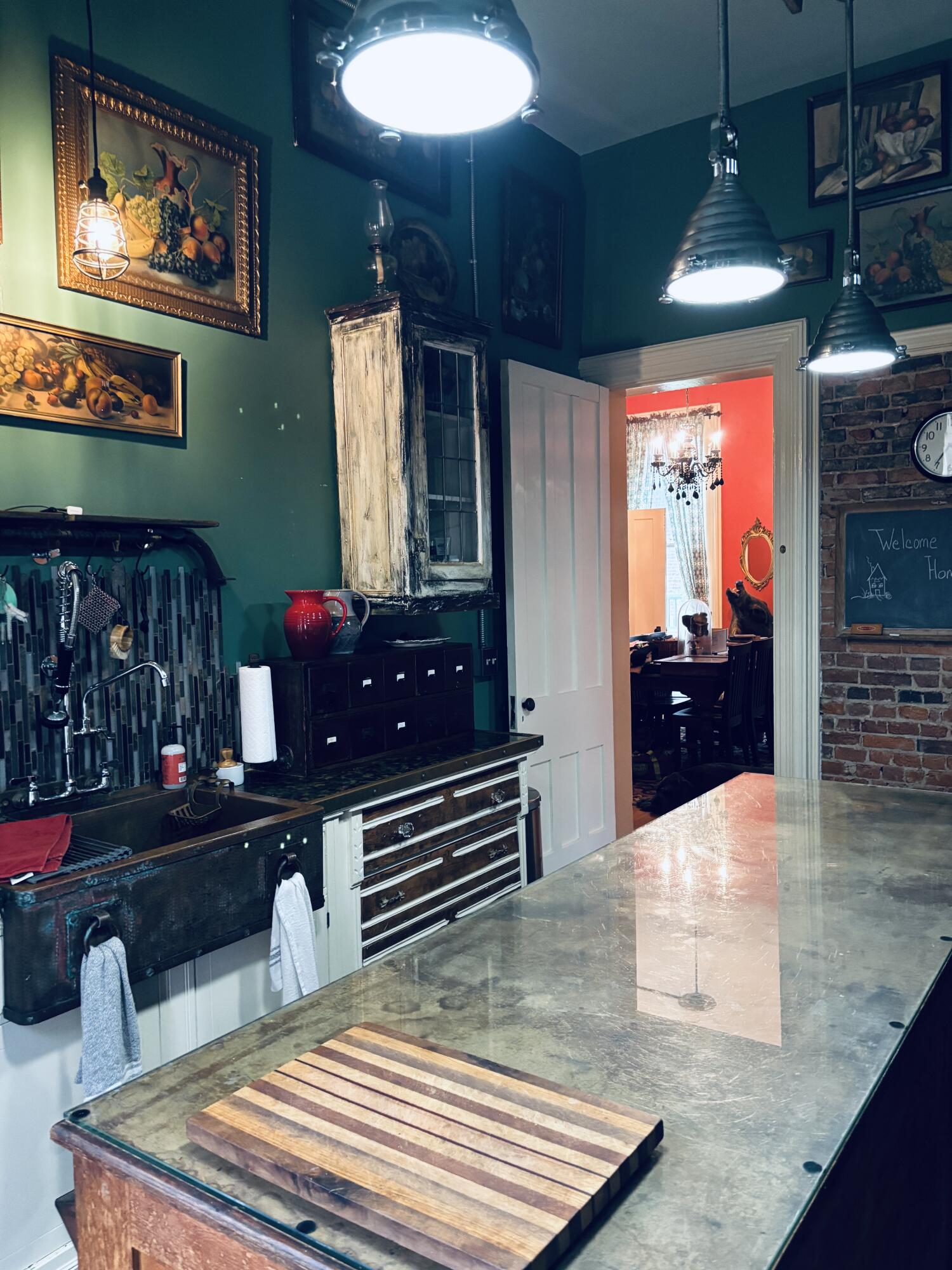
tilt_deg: -3.6
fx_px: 953
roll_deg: +0.8
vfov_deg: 67.3
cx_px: 476
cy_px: 635
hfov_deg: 53.1
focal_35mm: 26
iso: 500
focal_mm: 5.96
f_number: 1.6
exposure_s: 1/30
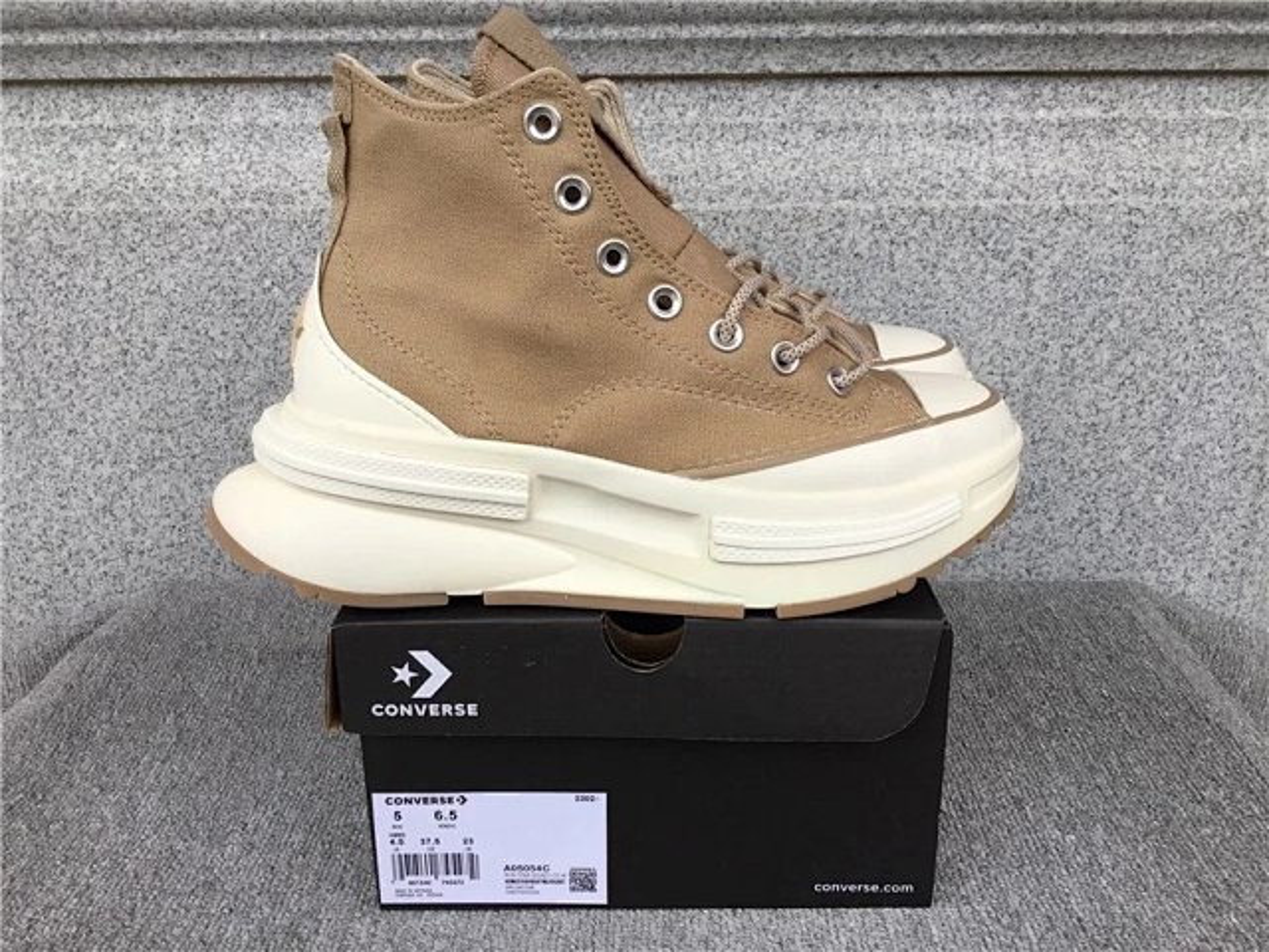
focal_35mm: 31
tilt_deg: -17.6
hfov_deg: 58.4
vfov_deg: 45.4
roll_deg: +0.9
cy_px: 476
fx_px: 1136
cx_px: 634
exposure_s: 1/334
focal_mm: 3.3
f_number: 2.4
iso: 25
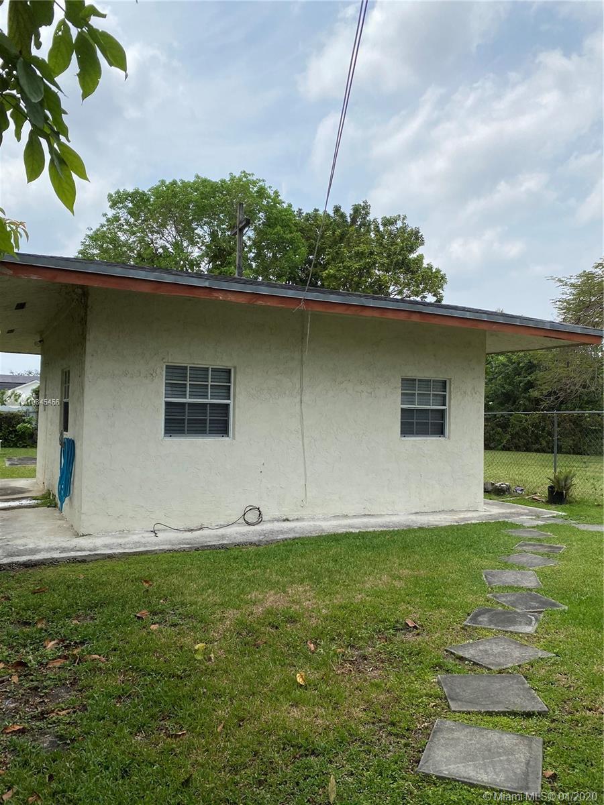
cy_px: 402
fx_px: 605
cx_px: 302
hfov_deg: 53.1
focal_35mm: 26
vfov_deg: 67.3
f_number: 1.8
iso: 32
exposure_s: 1/3623
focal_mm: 4.25
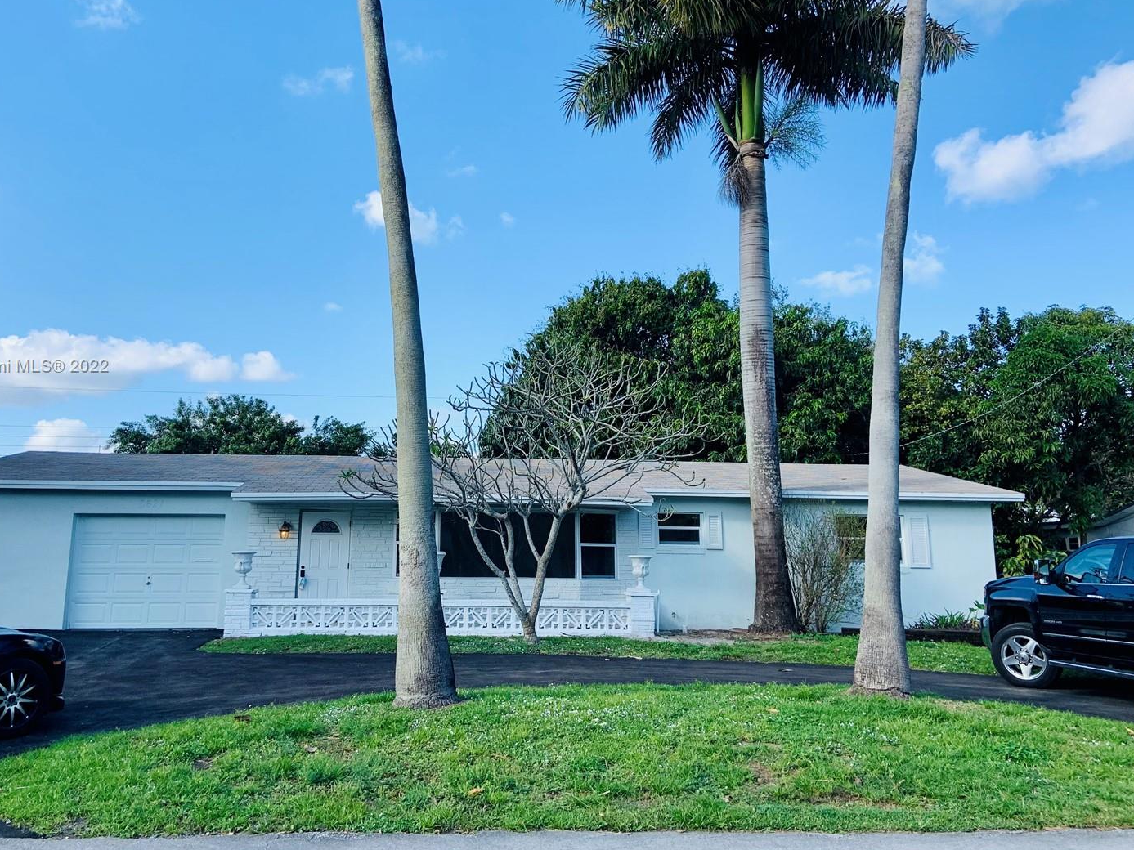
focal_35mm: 30
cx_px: 500
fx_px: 983
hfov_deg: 59.8
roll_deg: -0.7
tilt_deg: +12.1
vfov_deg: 46.7
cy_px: 367
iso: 25
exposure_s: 1/1332
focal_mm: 4.25
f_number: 1.8
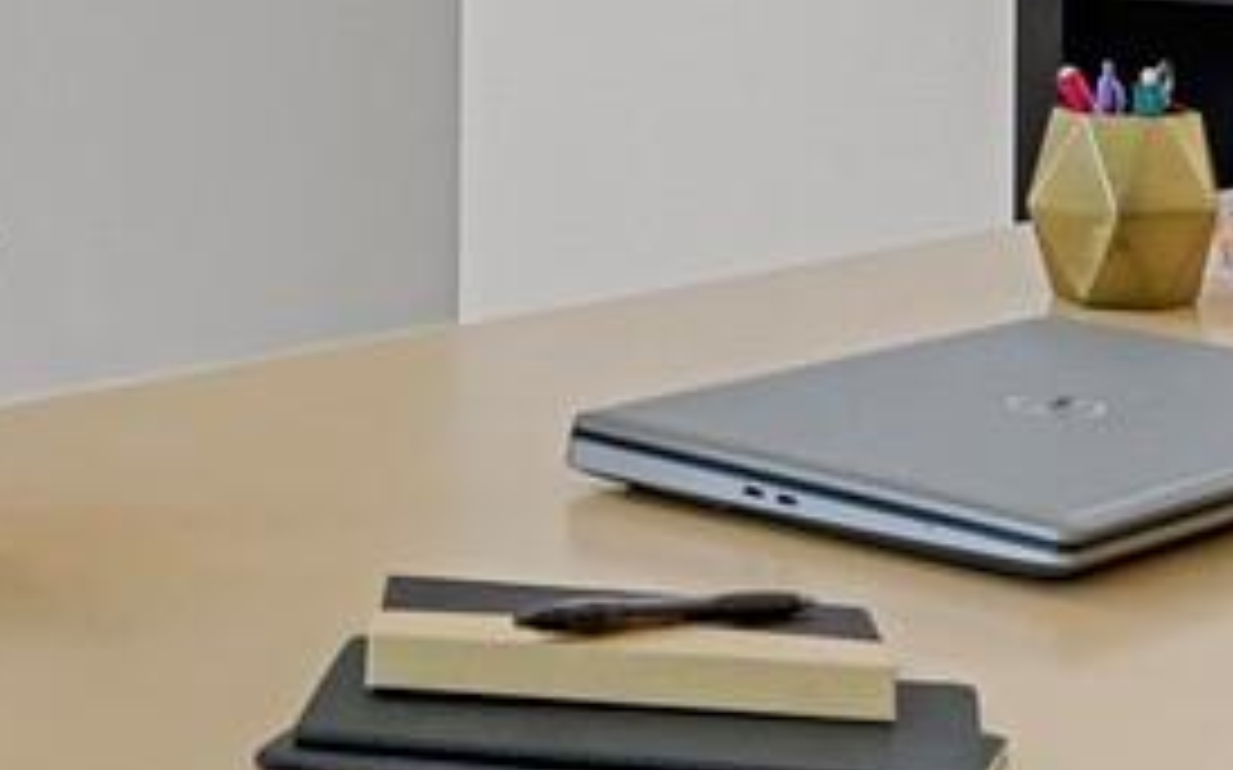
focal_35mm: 101
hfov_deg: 20.1
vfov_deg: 12.4
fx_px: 3393
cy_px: -338
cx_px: 47
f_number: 8
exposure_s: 2.5
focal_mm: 17
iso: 250
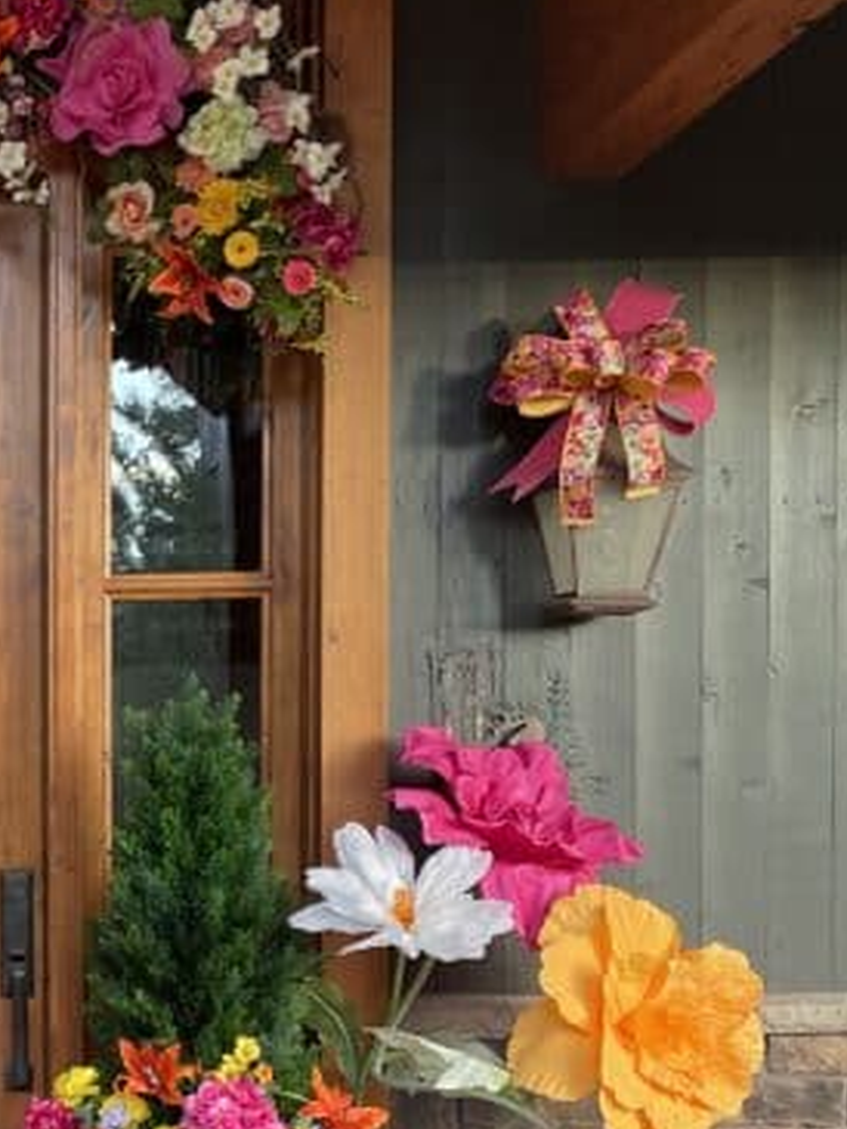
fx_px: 2380
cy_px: 900
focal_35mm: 73
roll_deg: +0.5
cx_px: -223
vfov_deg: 26.2
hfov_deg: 18.9
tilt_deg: -1.3
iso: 100
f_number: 1.6
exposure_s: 1/120
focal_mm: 4.2
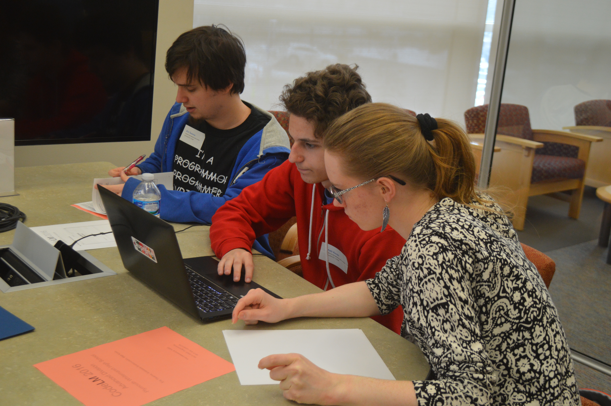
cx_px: 306
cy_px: 203
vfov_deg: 29.8
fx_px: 763
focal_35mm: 45
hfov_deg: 43.6
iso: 720
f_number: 4.5
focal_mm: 30
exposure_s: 1/60
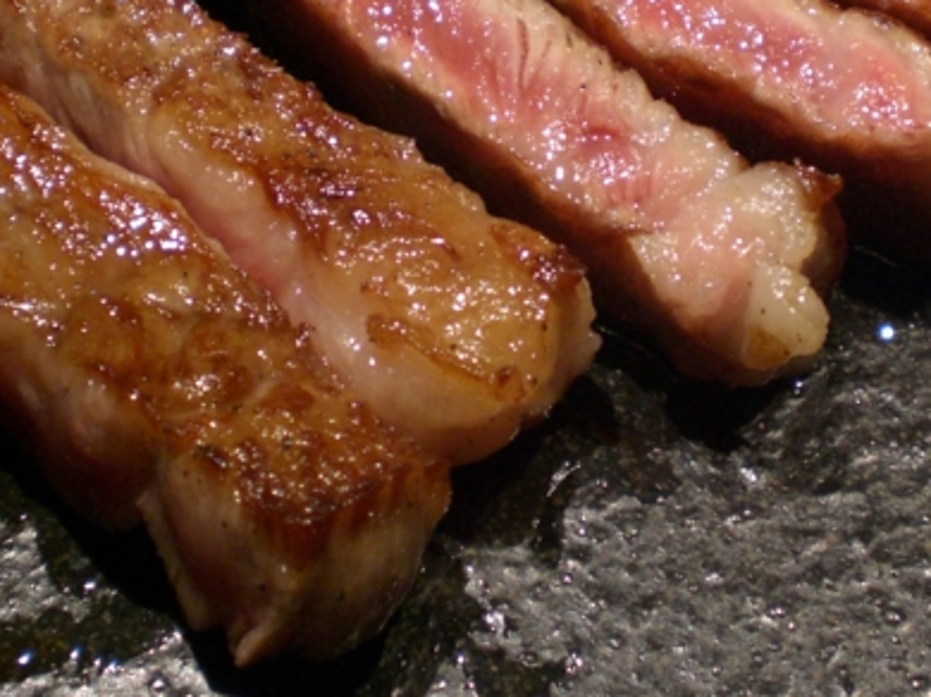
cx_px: 597
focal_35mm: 78
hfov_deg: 24.9
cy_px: 81
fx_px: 2097
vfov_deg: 18.6
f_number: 3.1
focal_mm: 6.3
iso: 200
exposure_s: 1/25
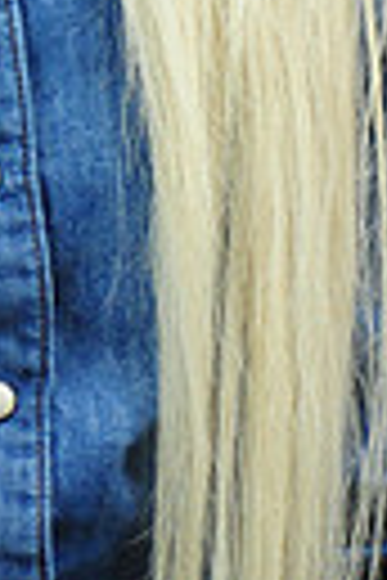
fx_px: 7610
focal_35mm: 472
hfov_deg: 2.9
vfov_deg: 4.3
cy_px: -710
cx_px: -115
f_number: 4
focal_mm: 70
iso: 1250
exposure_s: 1/125
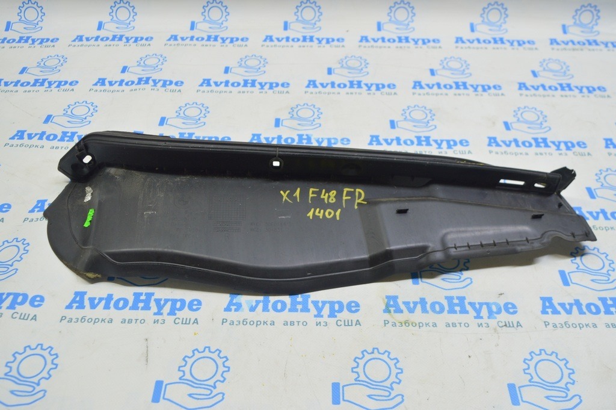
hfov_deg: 55.1
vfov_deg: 38.3
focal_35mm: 34
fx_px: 590
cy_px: 205
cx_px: 308
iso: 400
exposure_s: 1/20
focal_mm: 23
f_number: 5.6
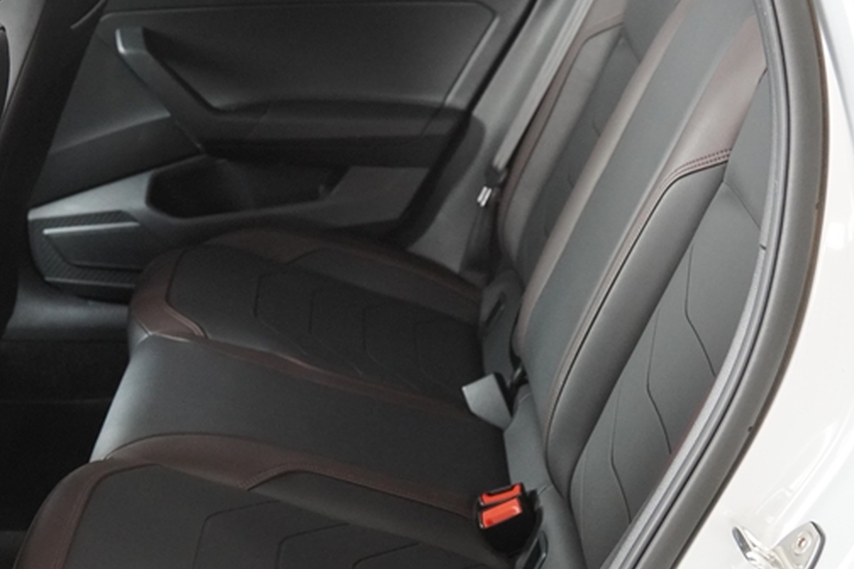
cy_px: 213
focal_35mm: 67
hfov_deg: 30.0
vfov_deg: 20.3
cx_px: 349
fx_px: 1589
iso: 1600
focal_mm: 22
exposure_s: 1/160
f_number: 3.5
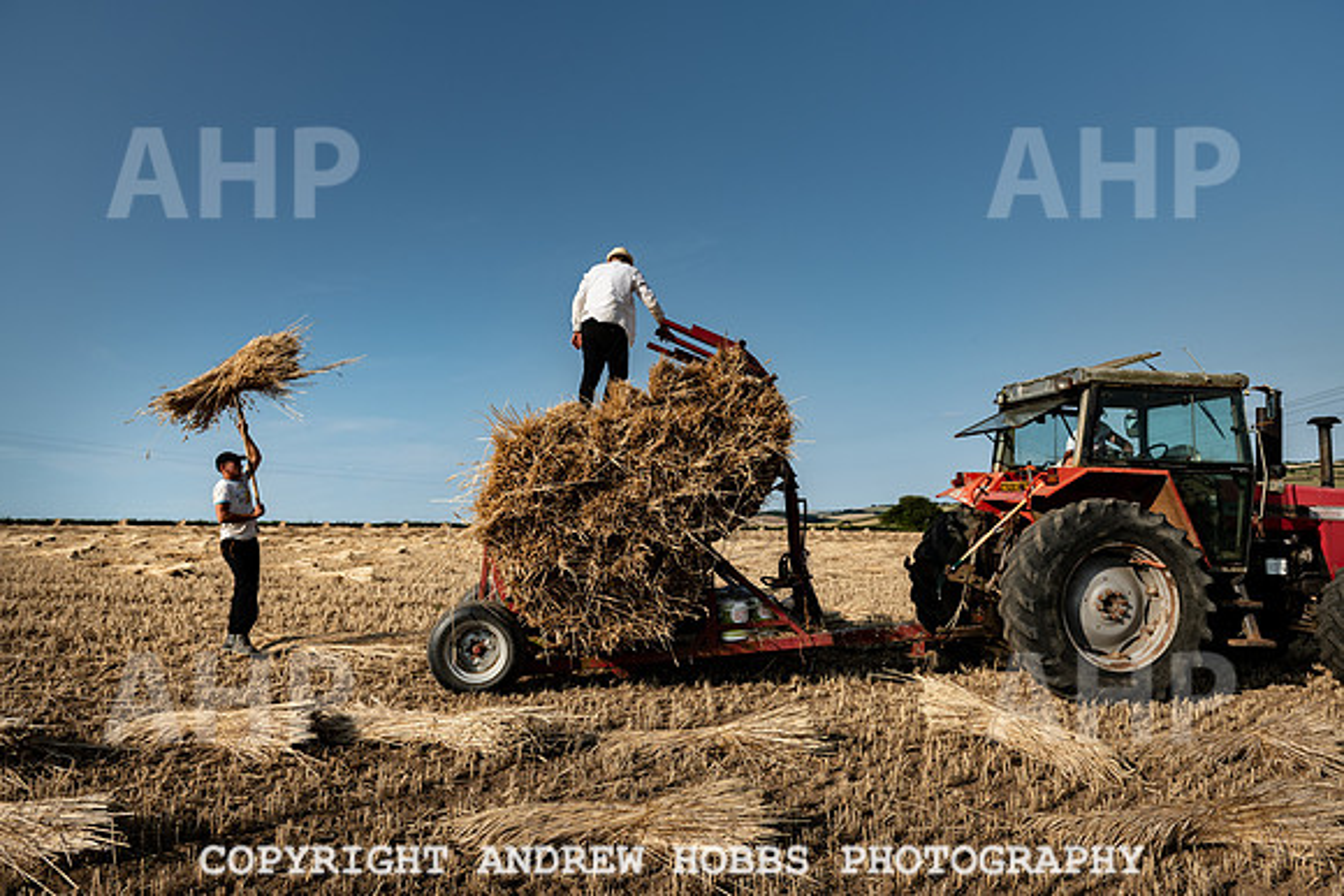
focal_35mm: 24
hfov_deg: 73.7
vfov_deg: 53.2
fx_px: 896
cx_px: 672
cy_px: 448
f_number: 5.6
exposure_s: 1/1250
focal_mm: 24
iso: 64
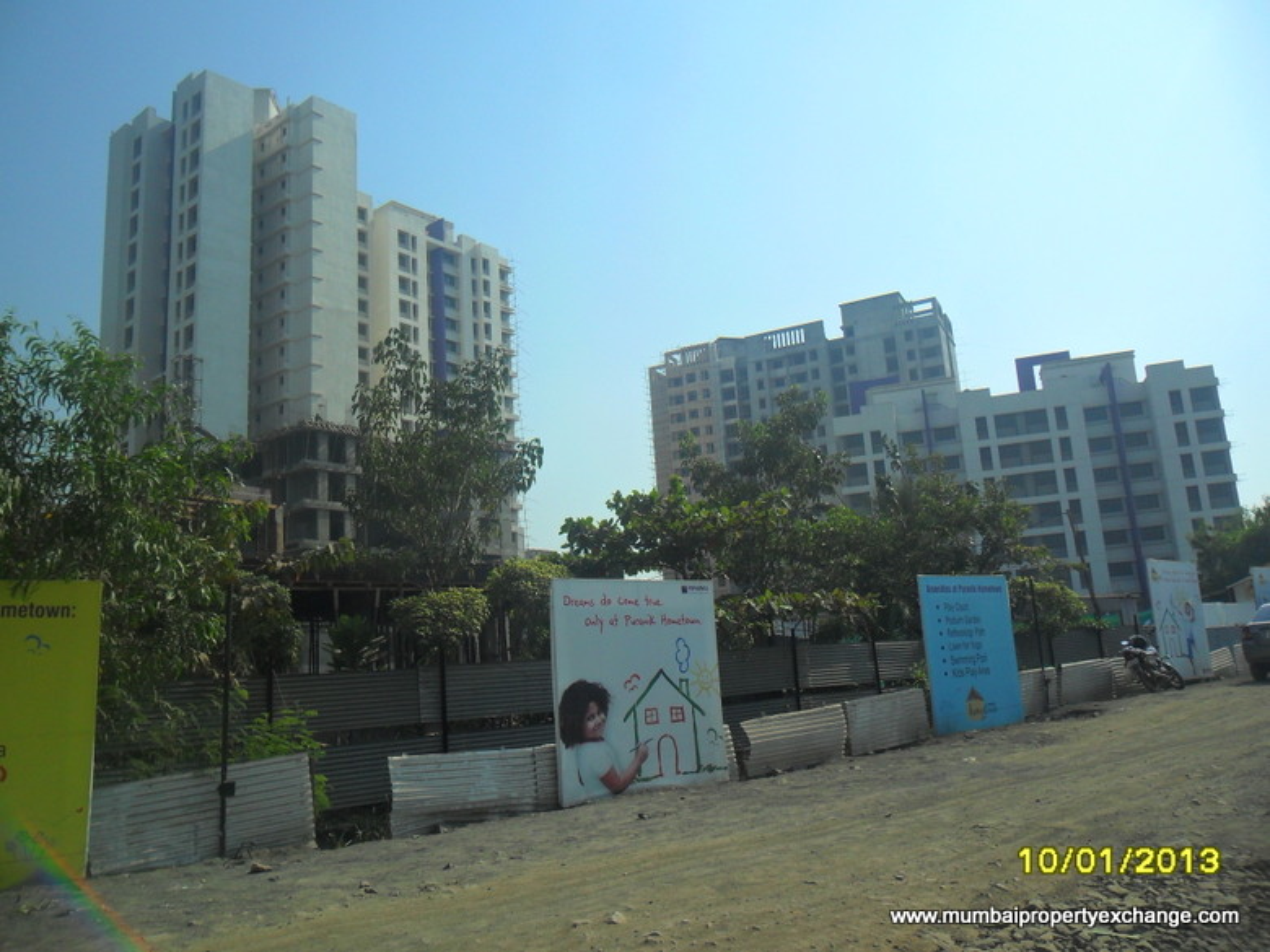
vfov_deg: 51.4
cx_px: 635
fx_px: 991
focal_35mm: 27
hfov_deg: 65.3
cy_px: 476
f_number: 8.9
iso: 100
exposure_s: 1/250
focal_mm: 4.9
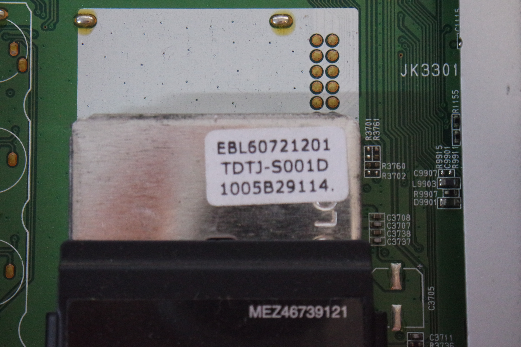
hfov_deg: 28.1
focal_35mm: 72
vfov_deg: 18.9
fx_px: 1042
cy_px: 174
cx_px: 260
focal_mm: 27
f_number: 5.6
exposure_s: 1/60
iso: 3200
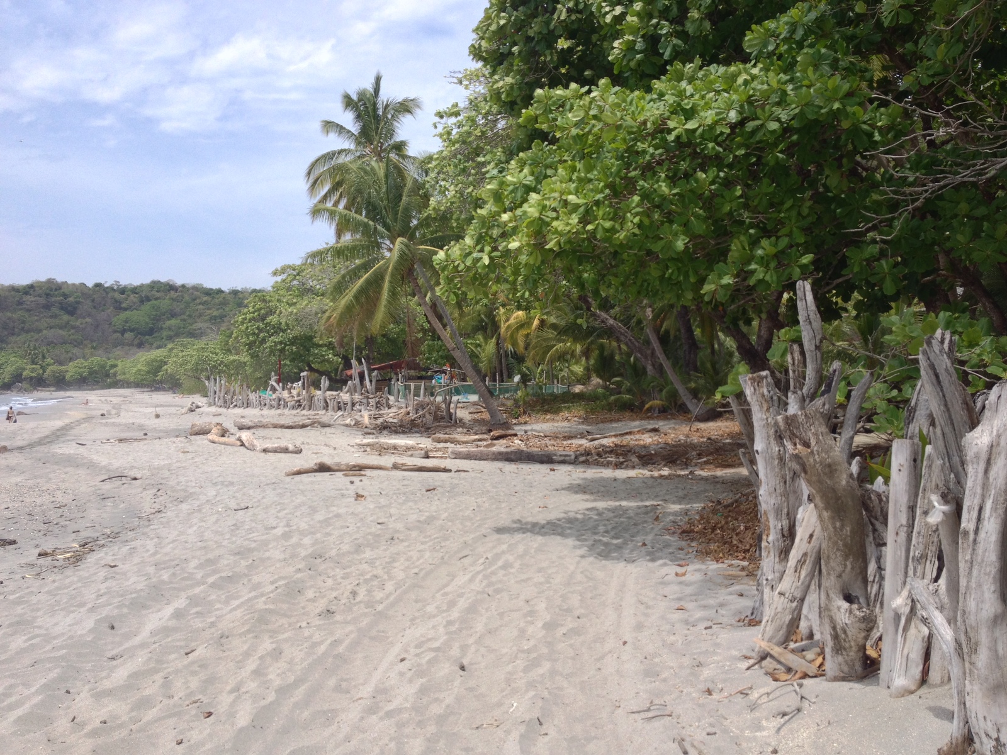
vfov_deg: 40.7
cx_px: 504
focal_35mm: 35
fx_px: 1018
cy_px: 378
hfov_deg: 52.6
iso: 50
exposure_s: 1/920
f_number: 2.4
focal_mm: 4.28
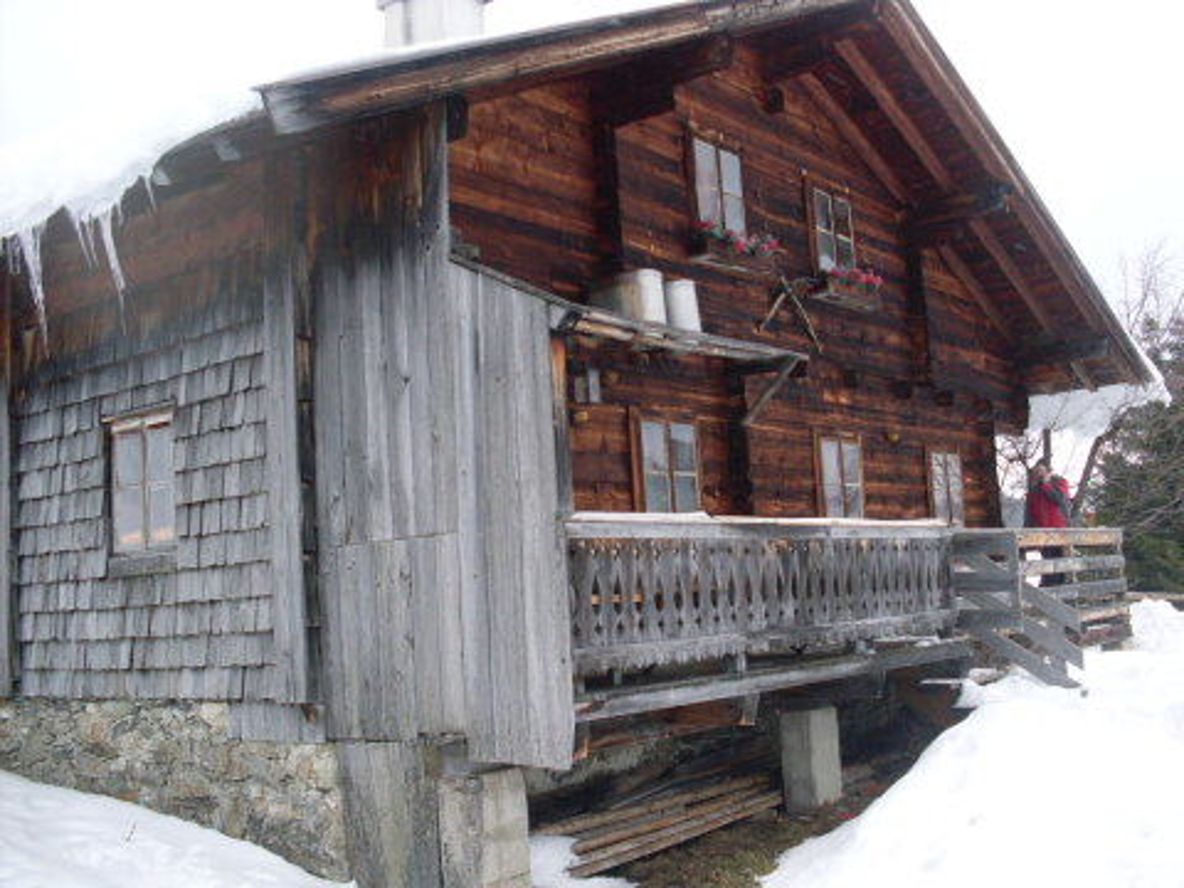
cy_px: 444
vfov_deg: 37.7
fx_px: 1300
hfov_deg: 49.0
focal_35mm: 38
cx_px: 592
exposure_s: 1/180
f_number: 2.8
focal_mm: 6.3
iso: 80
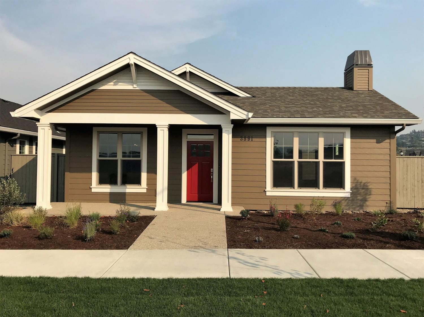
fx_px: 343
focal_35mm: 28
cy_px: 158
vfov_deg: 49.7
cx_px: 212
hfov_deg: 63.5
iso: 20
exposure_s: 1/2994
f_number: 1.8
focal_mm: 3.99
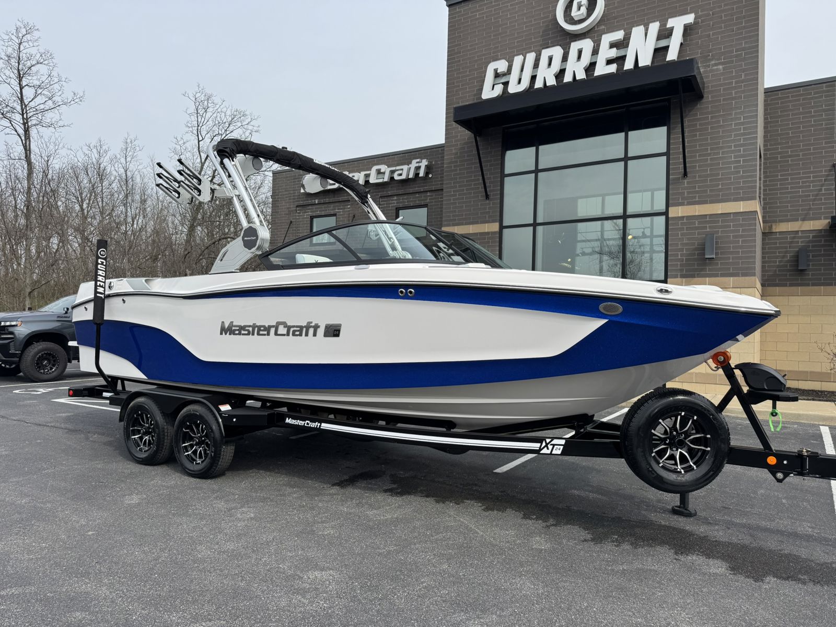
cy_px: 314
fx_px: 580
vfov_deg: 56.8
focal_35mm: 24
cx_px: 418
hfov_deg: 71.6
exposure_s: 1/3413
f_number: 1.78
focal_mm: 6.76
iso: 80
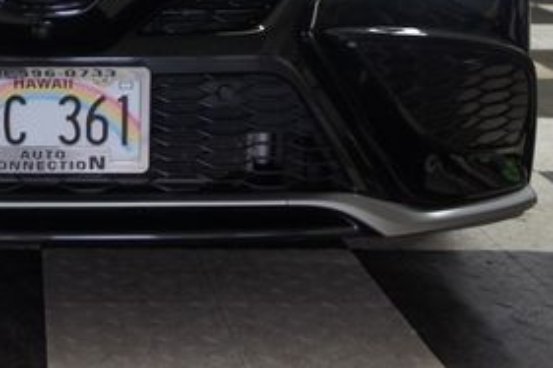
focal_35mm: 82
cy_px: -45
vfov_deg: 16.1
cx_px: 24
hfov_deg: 23.9
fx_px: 1259
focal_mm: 24
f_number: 4
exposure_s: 1/40
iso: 320
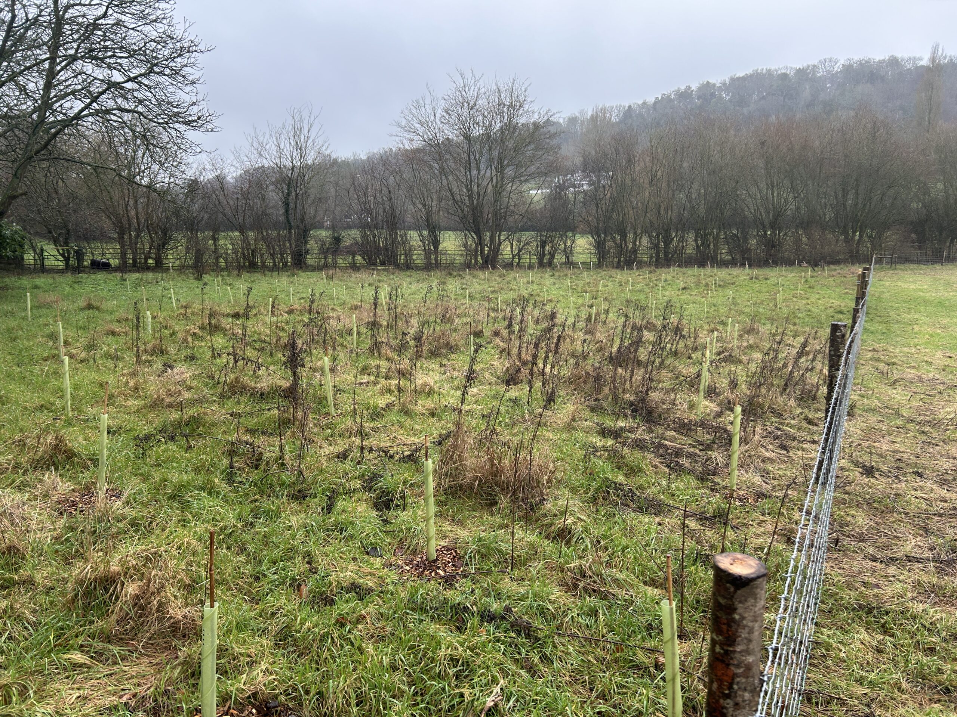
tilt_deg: -10.9
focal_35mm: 26
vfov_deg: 53.1
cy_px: 358
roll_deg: +0.6
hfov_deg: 67.3
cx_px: 478
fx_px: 719
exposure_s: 1/121
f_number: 1.5
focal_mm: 5.7
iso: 64
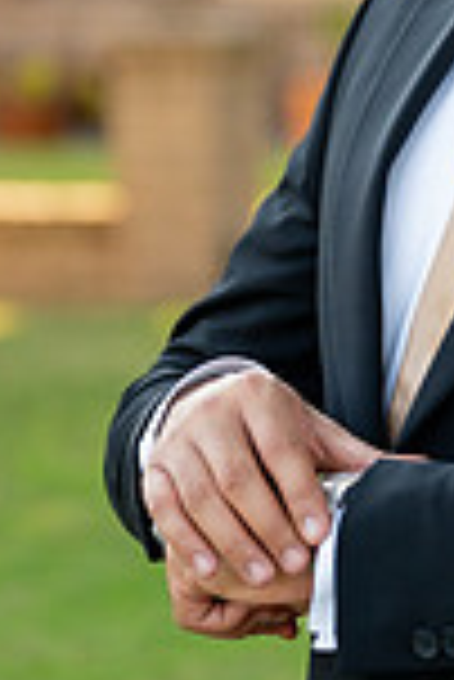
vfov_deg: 9.2
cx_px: 652
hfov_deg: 6.1
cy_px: 189
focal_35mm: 223
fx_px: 4208
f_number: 2.8
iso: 320
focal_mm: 75
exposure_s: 1/500
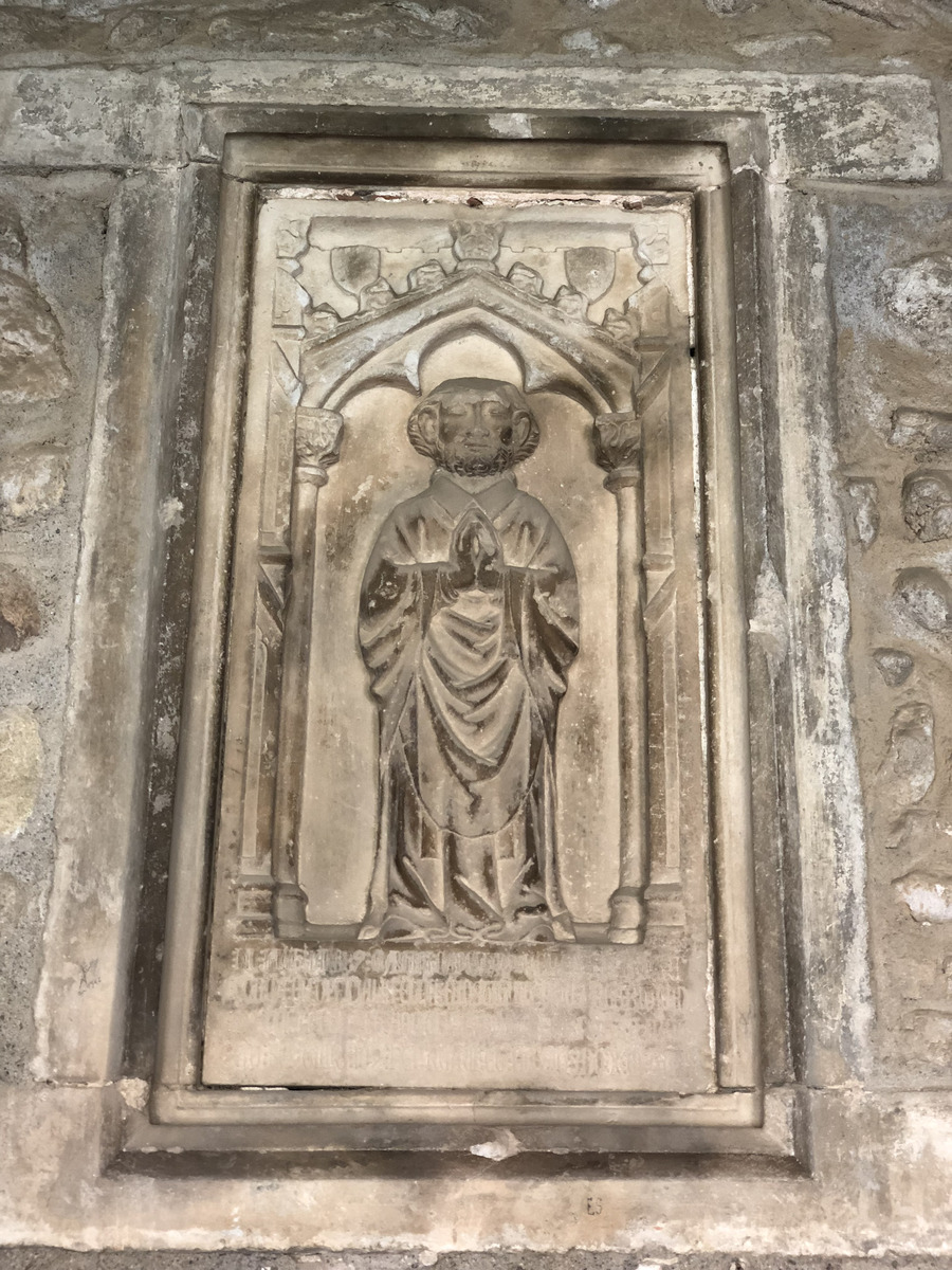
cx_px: 476
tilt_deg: +20.7
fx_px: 1907
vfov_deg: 36.8
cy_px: 635
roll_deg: +0.3
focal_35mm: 52
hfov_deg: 28.0
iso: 64
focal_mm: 6
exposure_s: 1/60
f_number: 2.4
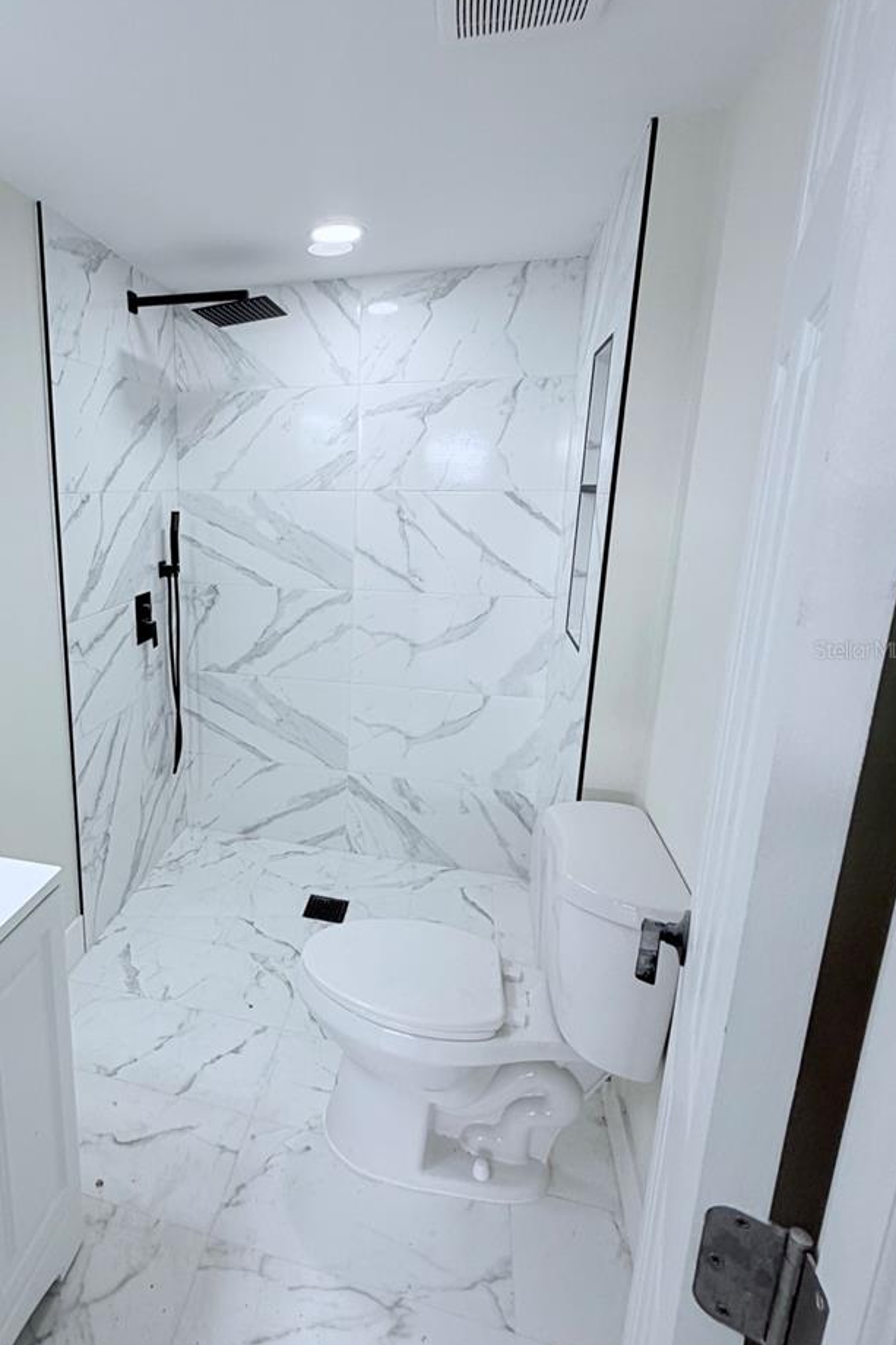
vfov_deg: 86.9
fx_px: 710
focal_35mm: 19
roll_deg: +0.4
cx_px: 260
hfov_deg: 62.0
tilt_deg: -12.5
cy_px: 649
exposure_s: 1/120
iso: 100
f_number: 2.2
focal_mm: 2.22
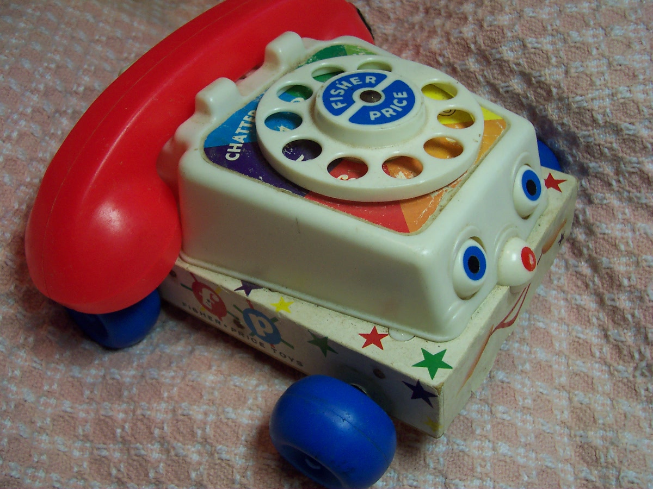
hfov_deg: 50.1
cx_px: 326
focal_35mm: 37
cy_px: 244
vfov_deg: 38.7
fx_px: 698
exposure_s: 1/90
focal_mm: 5.6
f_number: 2.8
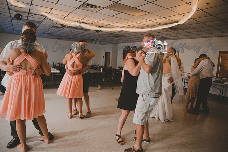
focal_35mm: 24
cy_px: 76
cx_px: 114
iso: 4000
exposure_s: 1/60
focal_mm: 24
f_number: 2.8
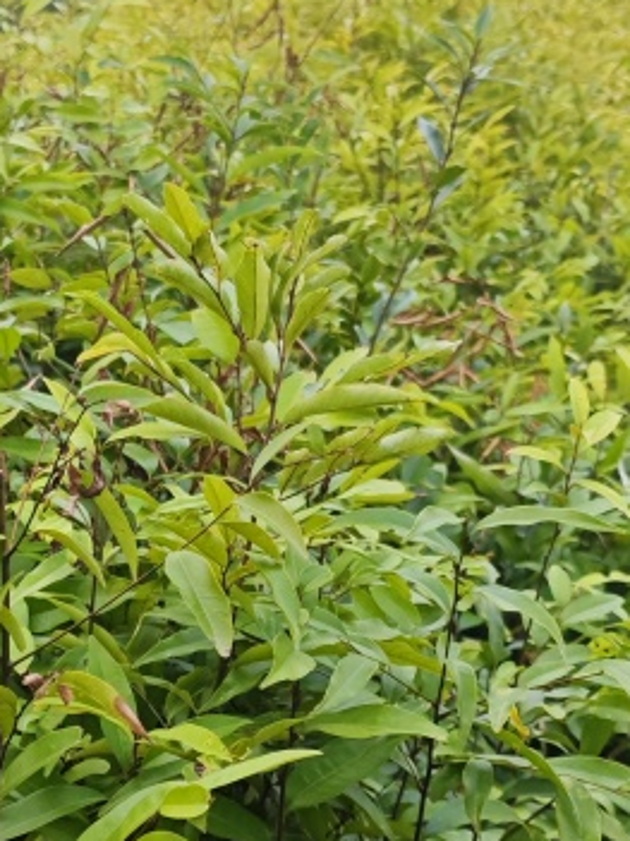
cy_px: 631
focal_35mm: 73
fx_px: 1773
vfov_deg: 26.3
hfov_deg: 20.1
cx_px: 189
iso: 50
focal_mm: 5.84
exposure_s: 1/219
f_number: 1.6
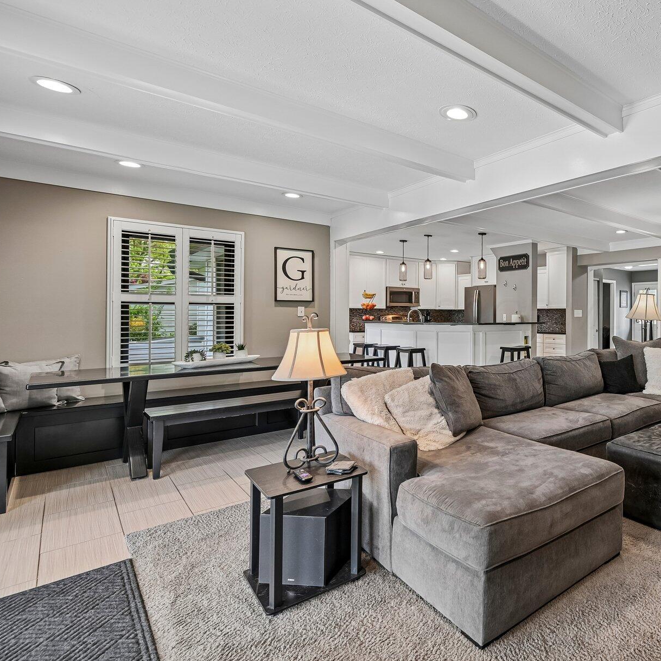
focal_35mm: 20
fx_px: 432
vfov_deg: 74.8
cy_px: 313
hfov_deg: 67.0
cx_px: 539
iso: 400
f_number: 4.8
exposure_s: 1/15
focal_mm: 14
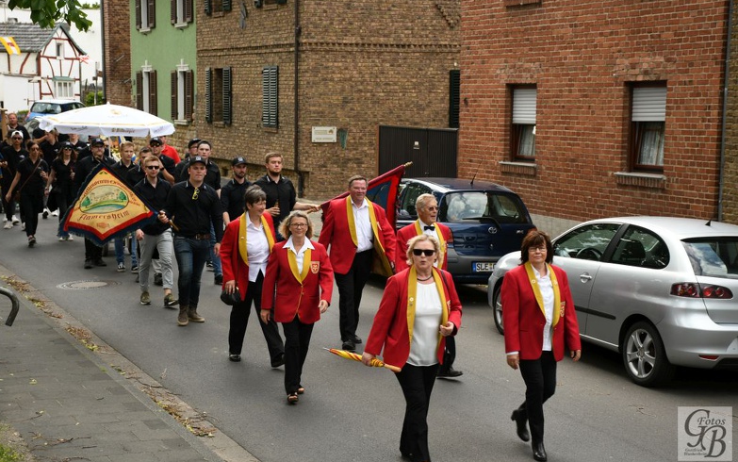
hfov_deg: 29.8
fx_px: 1388
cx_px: 366
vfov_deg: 18.9
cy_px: 219
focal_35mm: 69
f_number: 6.3
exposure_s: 1/125
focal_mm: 45
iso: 100
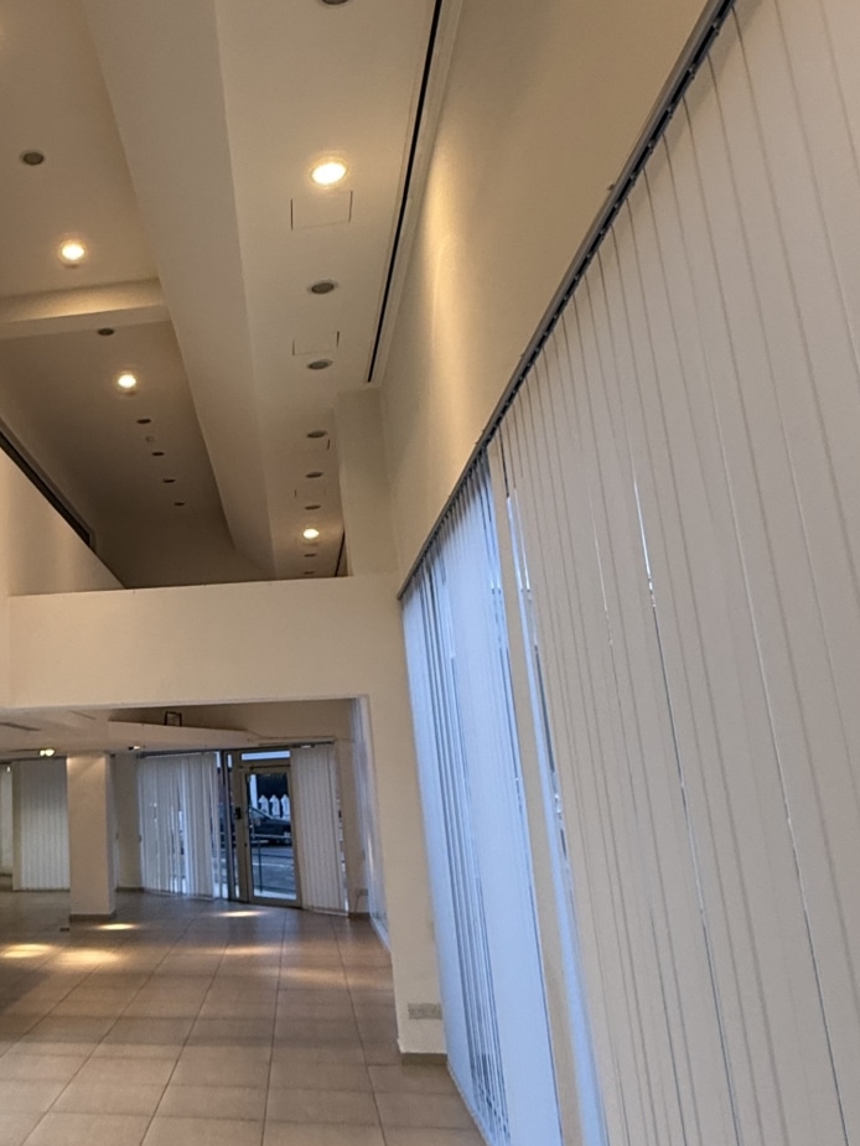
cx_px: 71
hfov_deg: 41.5
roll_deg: +1.0
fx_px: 1027
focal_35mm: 31
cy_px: 539
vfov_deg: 58.3
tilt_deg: +14.0
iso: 200
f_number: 2.2
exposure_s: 1/100
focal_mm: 2.22
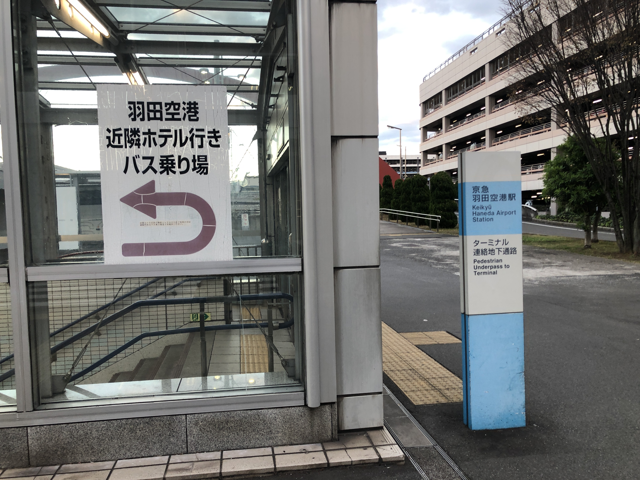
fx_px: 518
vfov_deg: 49.7
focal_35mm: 28
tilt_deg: -4.0
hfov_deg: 63.4
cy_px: 240
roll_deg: +1.7
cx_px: 320
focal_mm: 3.99
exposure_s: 1/50
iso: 20
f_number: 1.8
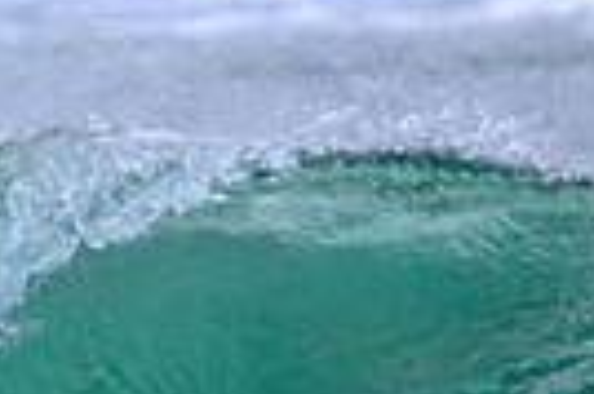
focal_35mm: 3467
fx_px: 57135
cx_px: -505
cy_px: 578
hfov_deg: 0.6
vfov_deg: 0.4
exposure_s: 1/1600
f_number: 11
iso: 2500
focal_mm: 800
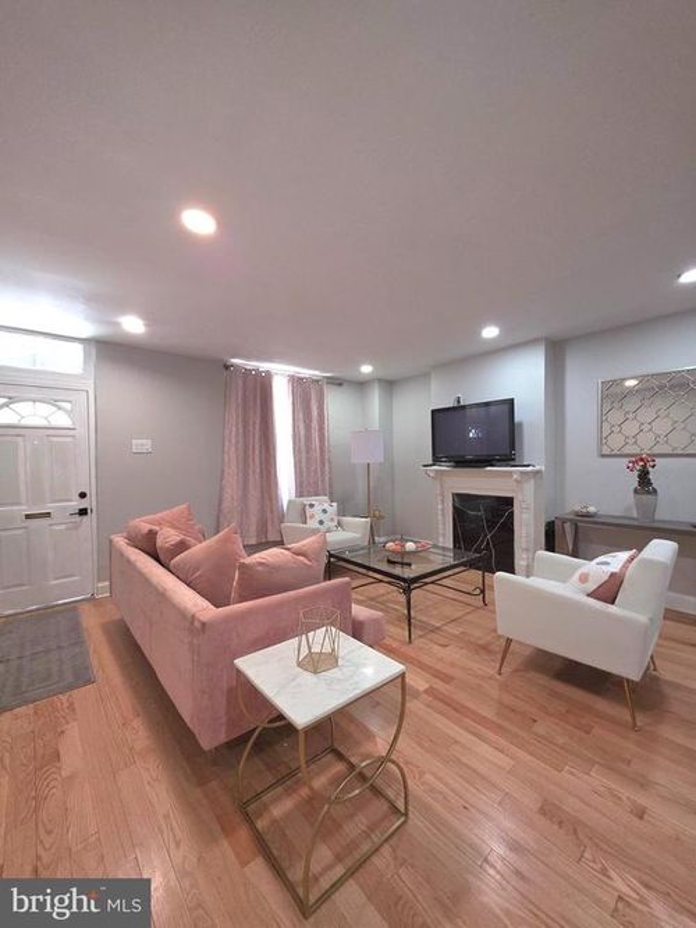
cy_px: 464
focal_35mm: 13
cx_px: 348
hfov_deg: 89.9
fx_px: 349
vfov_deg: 106.2
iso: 125
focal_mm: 2.2
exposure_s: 1/60.2
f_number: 1.9
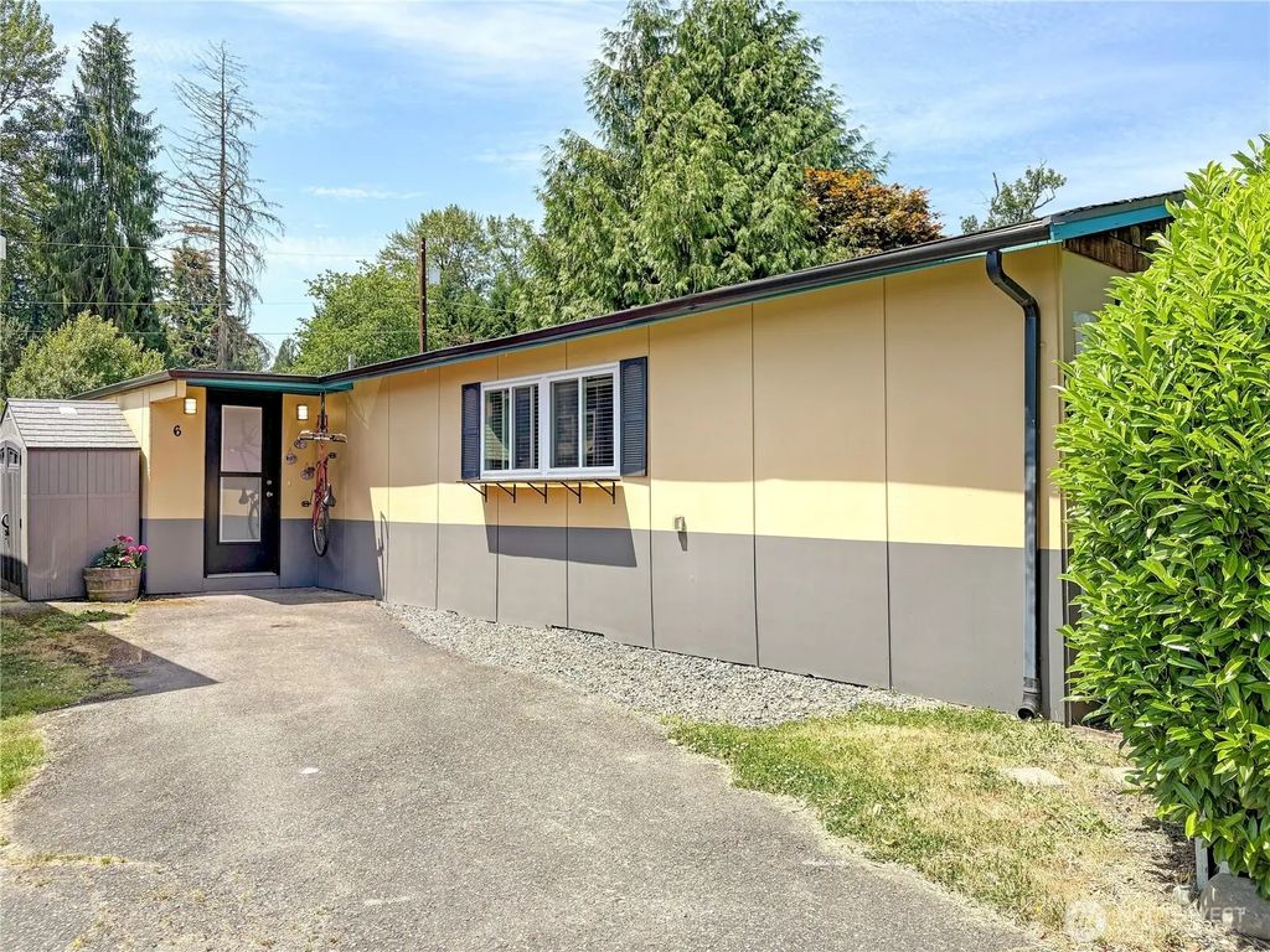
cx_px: 635
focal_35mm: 26
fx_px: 954
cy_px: 476
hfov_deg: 67.3
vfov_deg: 53.1
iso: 50
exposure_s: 1/2538
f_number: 1.6
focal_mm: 5.96
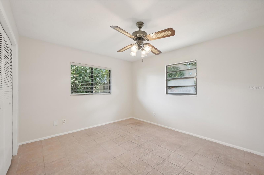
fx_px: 103
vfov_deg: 81.1
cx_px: 132
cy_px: 88
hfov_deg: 104.3
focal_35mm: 14
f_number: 8
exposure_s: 1/25
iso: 400
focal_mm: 14
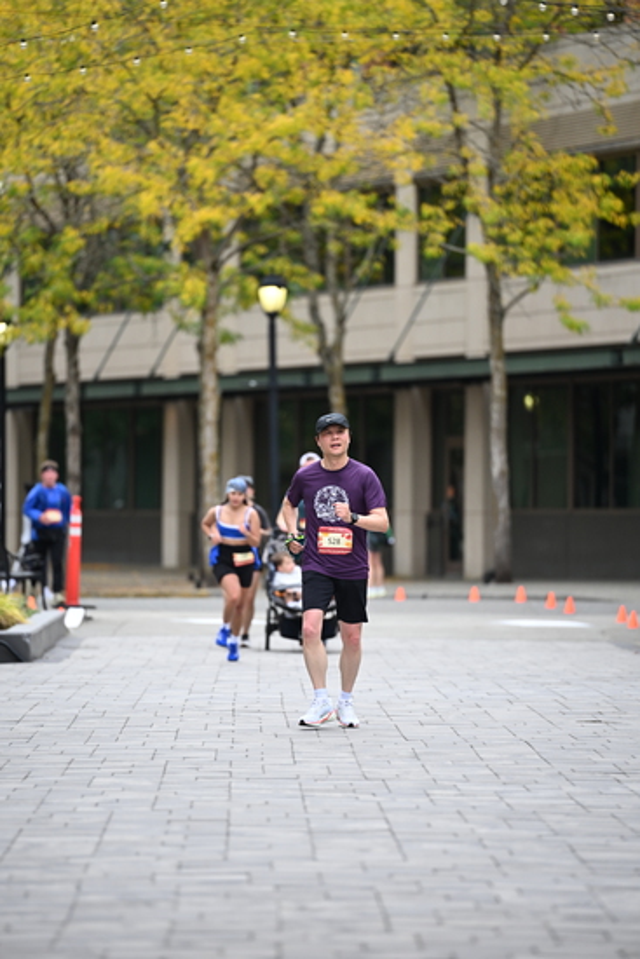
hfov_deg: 6.9
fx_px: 5330
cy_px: 480
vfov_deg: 10.3
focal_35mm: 200
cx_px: 320
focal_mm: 200
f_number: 2.8
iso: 640
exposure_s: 1/2000
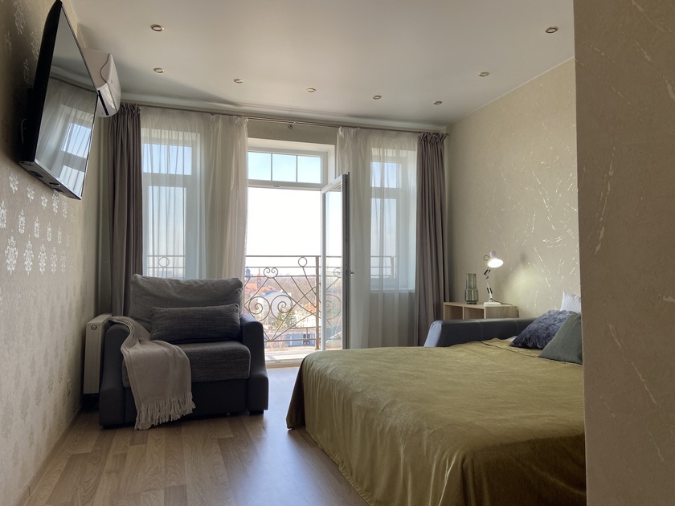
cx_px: 338
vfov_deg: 53.1
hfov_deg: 67.3
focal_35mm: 26
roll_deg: +0.0
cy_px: 253
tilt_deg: +2.4
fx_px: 507
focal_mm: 4.25
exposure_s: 1/188
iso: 32
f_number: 1.8
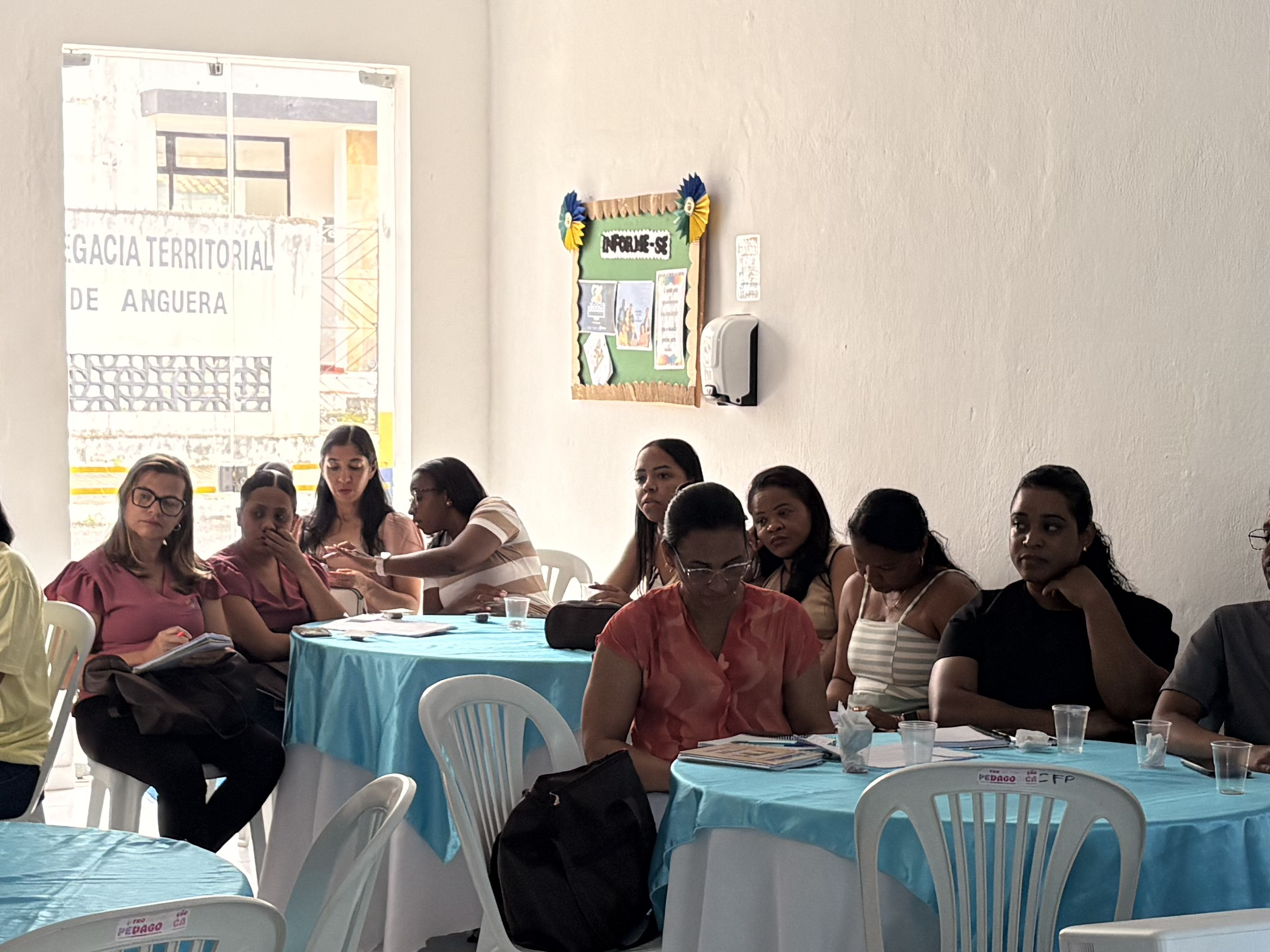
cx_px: 556
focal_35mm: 71
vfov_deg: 20.7
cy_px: 558
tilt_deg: -4.8
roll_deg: +0.0
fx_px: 2605
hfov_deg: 27.4
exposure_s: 1/60
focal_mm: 5.96
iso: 160
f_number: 1.6
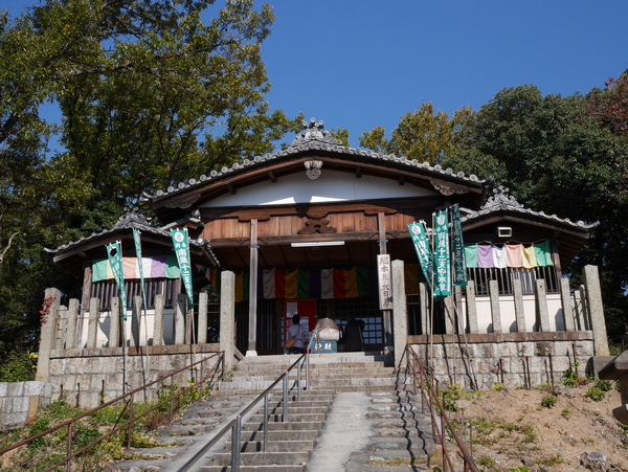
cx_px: 314
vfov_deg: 36.0
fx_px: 726
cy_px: 236
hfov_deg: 46.8
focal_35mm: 40
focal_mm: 20
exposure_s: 1/320
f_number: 9
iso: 200
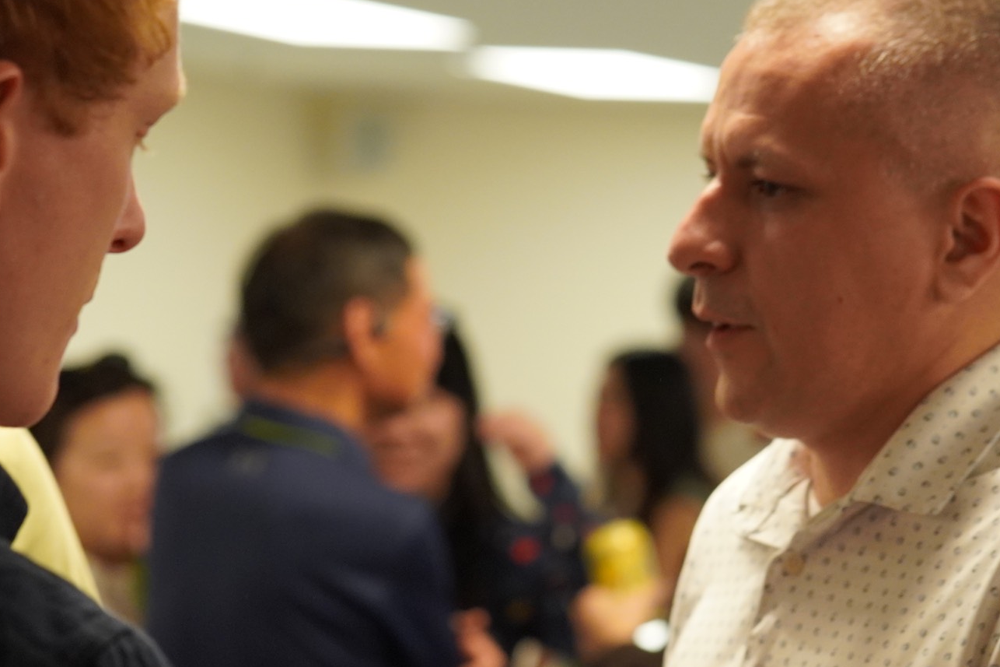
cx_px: 673
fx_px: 5830
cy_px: 441
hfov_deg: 9.8
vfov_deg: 6.5
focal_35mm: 210
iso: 1250
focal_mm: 75
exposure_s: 1/160
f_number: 4
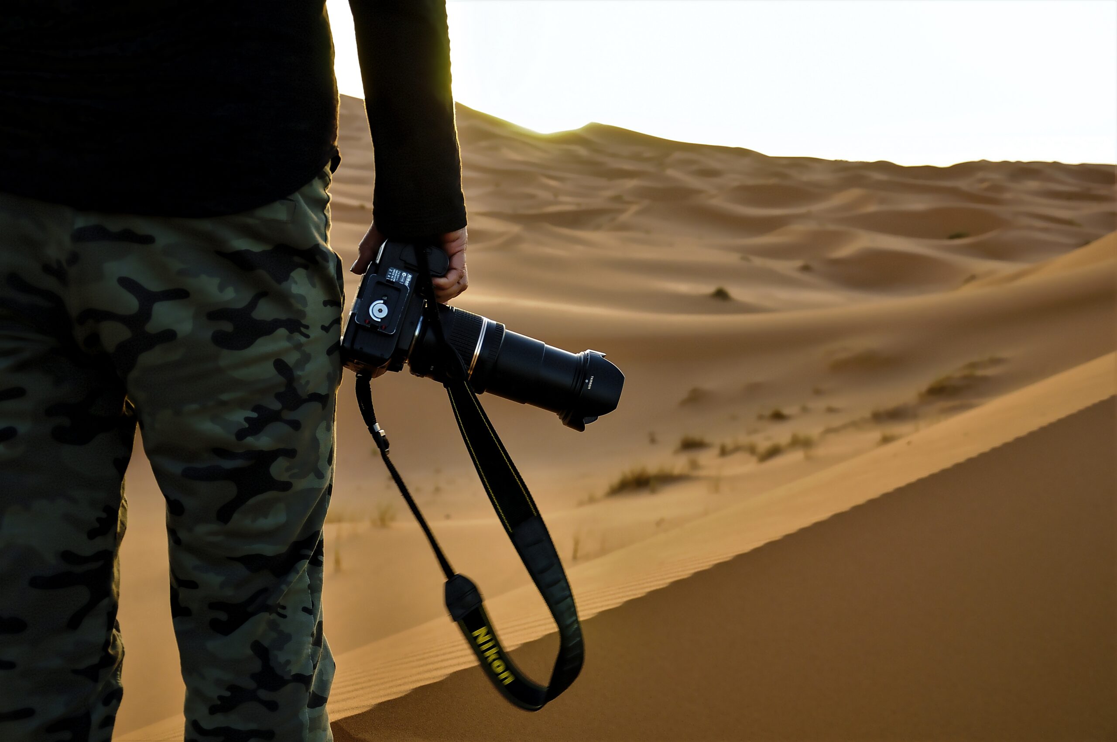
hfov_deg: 49.6
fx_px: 1209
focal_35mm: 39
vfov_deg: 34.1
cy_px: 371
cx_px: 558
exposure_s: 1/200
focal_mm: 26
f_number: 4
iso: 400
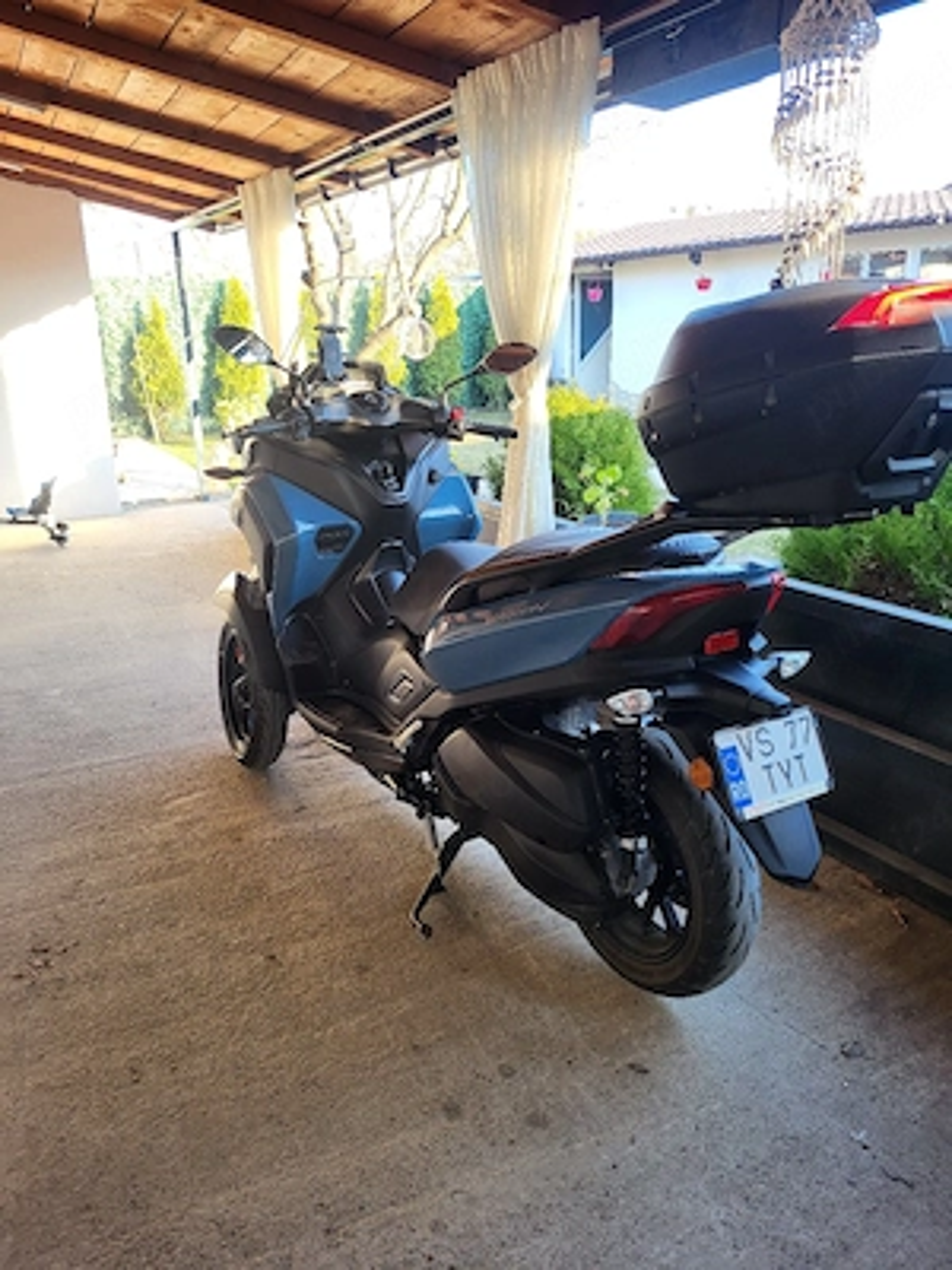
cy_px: 635
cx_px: 476
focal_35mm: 26
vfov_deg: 67.3
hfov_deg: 53.1
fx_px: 953
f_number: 1.8
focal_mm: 5.4
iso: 50
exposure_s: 1/101
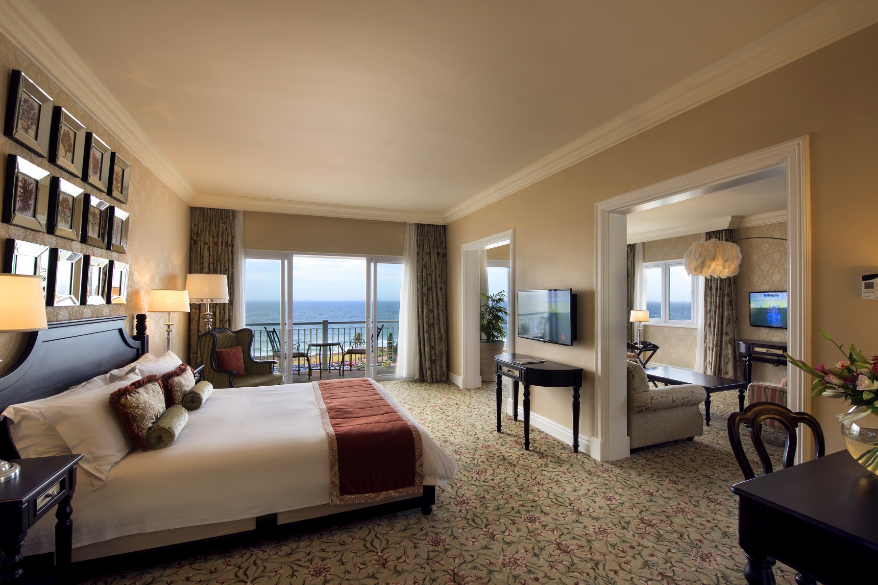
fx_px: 366
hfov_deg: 100.4
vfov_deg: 77.3
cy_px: 296
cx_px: 434
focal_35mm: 15
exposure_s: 1/1.67
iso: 31
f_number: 11
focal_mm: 14
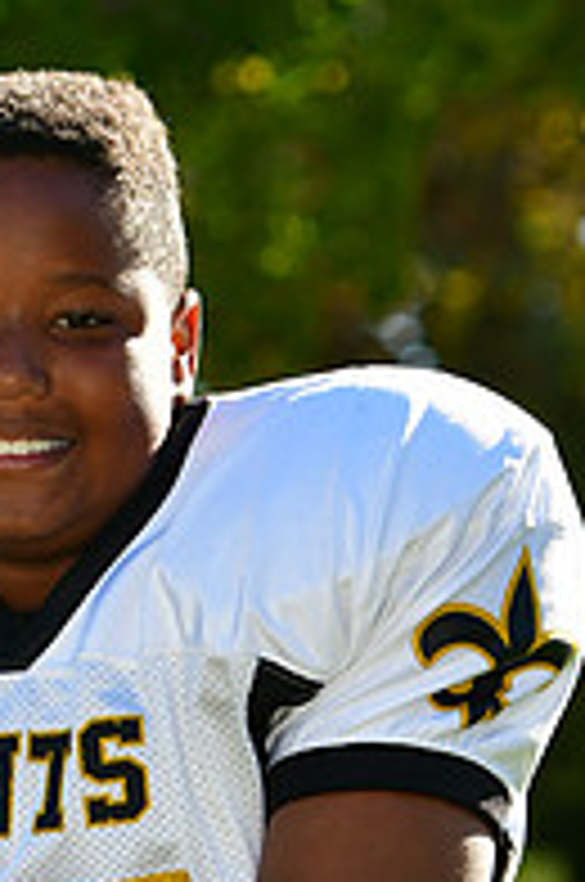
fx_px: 10885
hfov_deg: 3.1
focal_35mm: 445
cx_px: -128
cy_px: 981
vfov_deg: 4.6
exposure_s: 1/1000
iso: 400
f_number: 4.5
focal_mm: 100
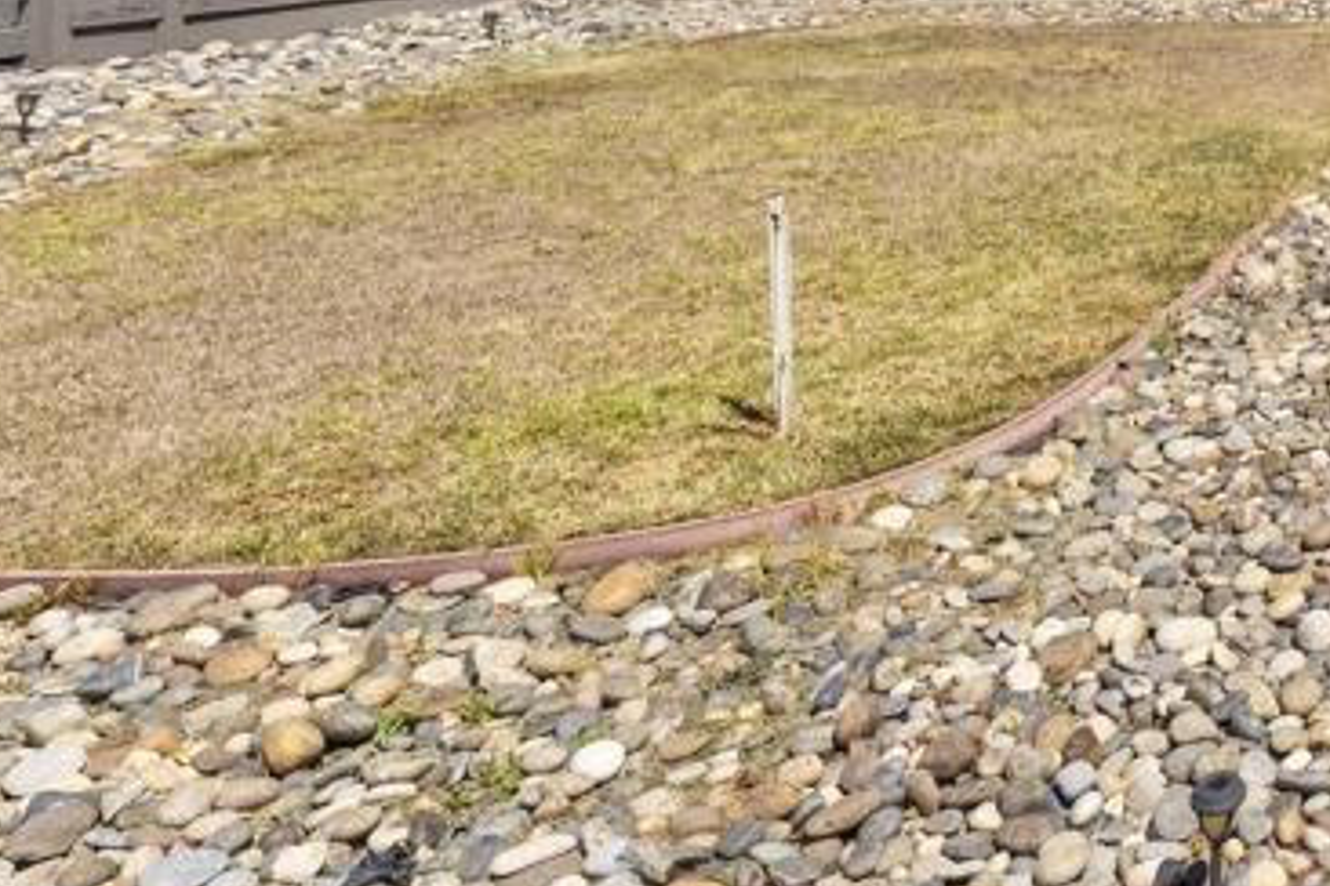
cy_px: -220
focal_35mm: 44
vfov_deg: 26.4
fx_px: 1634
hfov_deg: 31.2
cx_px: 1831
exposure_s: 1/640
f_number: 7.1
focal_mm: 15.8
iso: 100
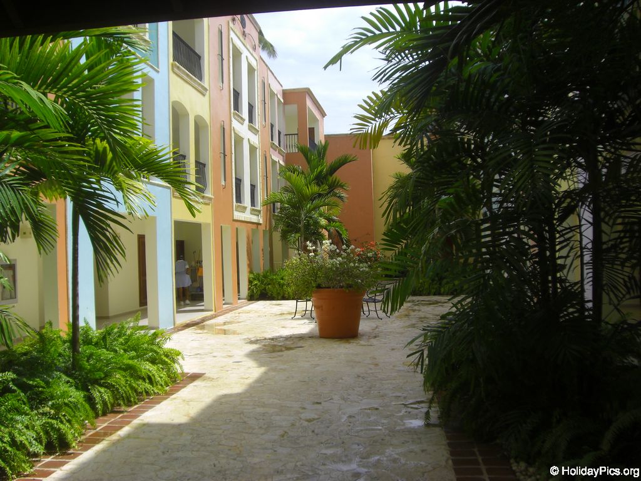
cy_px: 240
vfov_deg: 37.7
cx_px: 320
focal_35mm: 38
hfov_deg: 49.0
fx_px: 704
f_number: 8
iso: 64
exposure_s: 1/160
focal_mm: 6.2
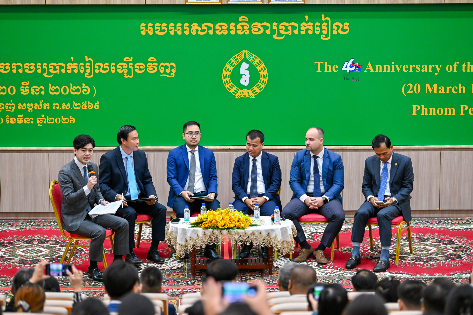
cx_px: 236
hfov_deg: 14.7
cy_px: 158
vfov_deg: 9.8
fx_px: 1839
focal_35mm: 140
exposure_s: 1/320
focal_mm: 140
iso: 2000
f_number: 2.8
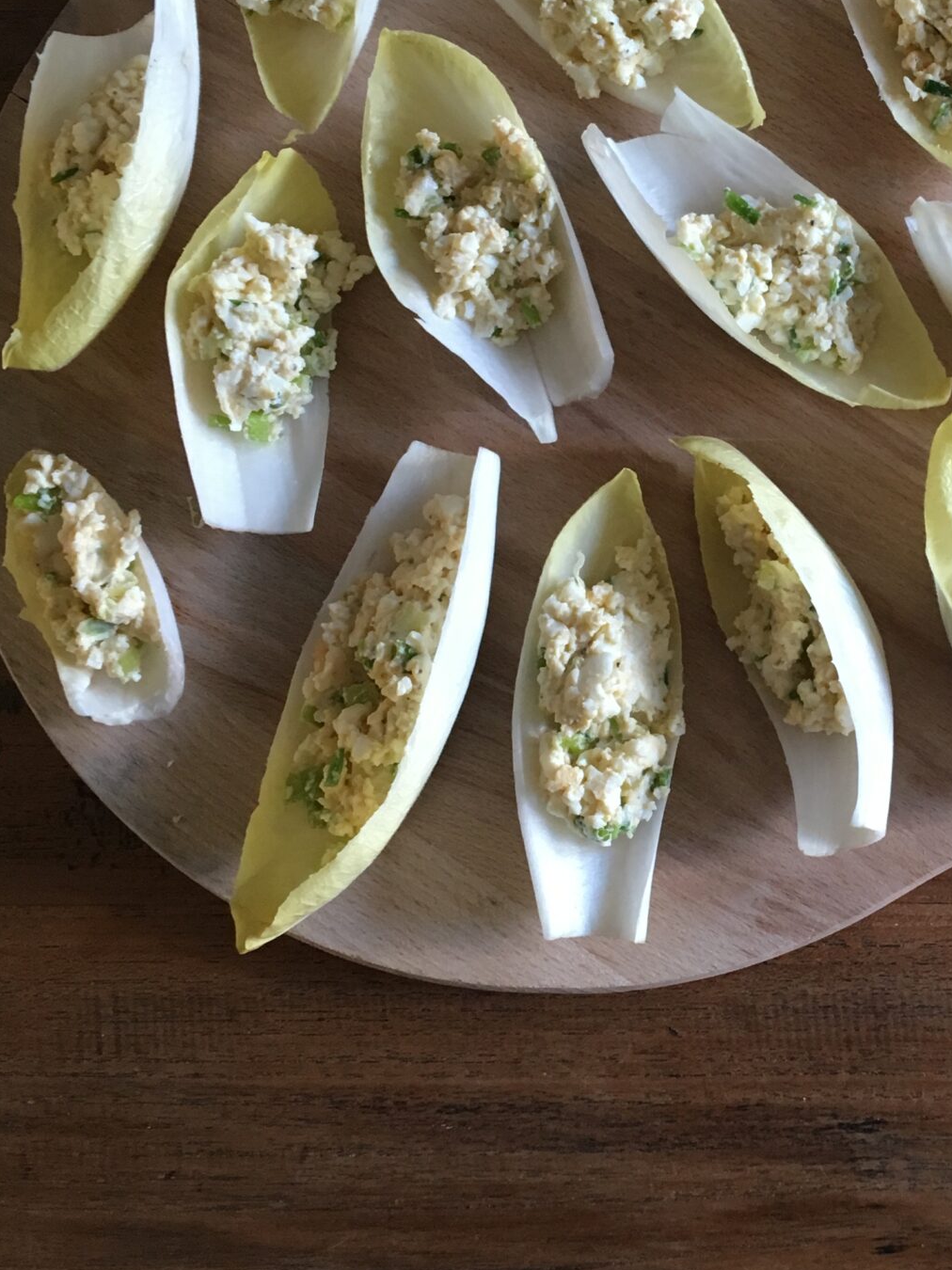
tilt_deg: -81.9
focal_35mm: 55
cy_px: 493
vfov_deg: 34.8
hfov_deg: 26.0
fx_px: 2017
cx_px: 780
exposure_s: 1/33
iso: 125
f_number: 2.2
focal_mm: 4.15
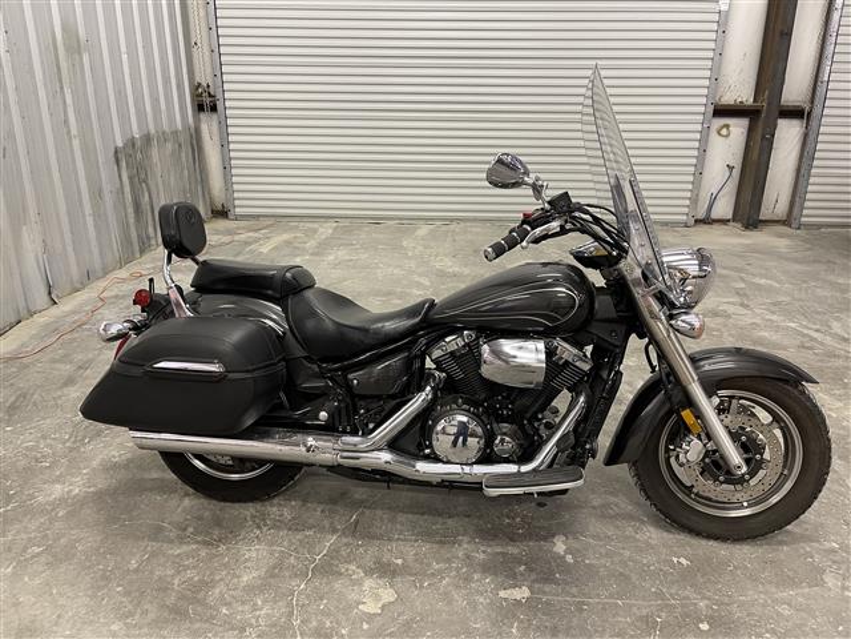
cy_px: 320
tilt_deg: -21.0
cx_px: 426
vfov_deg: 53.1
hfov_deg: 67.3
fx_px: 639
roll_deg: -1.0
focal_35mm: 26
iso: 250
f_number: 1.6
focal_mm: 5.1
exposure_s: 1/60
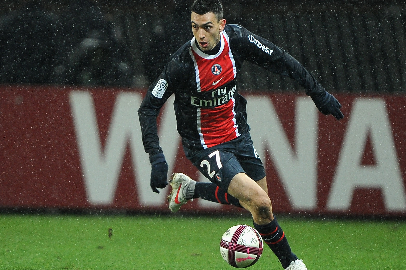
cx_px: 231
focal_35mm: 730
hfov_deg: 2.8
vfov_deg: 1.9
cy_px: 140
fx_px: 8228
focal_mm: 600
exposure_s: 1/800
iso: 1600
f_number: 4
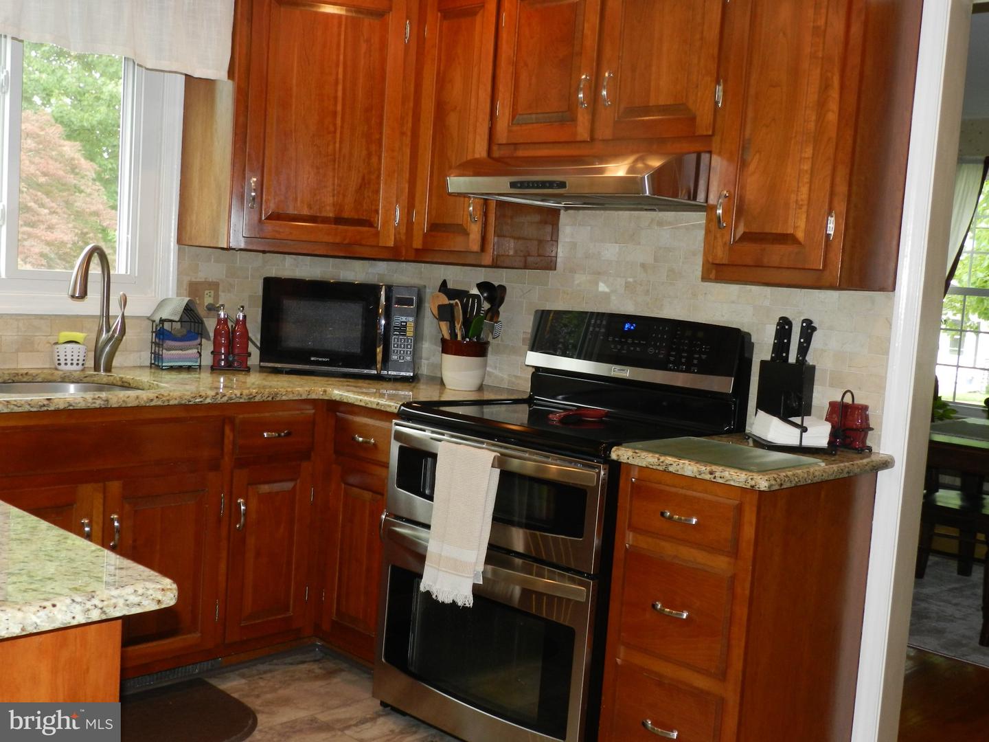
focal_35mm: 38
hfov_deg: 49.0
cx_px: 494
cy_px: 371
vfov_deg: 37.7
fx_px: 1086
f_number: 4
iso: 200
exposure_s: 1/30
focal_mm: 6.7
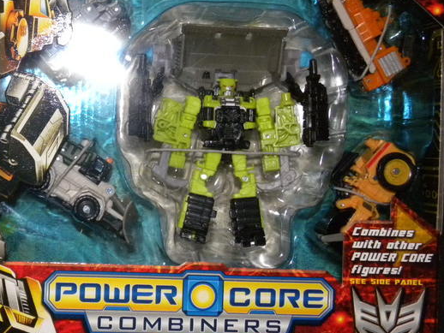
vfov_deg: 20.7
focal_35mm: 71
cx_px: 117
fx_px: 911
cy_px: 144
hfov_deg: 27.1
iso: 400
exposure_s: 1/30
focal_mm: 8.2
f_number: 3.2
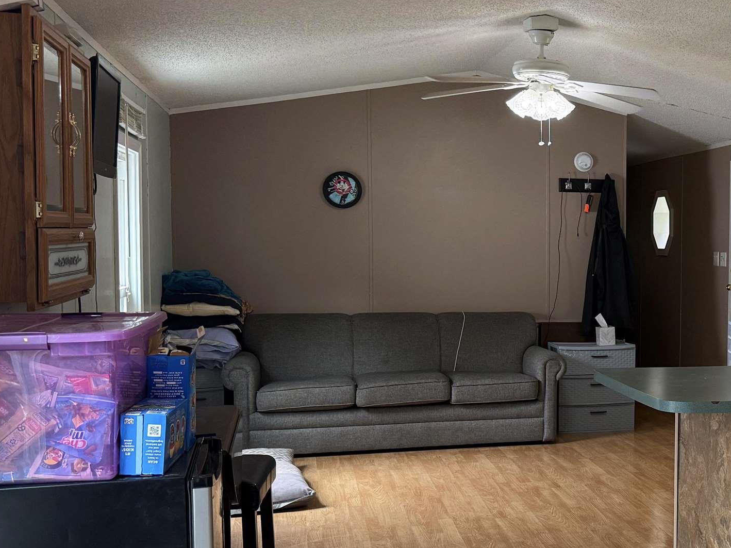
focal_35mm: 52
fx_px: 1098
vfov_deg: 28.0
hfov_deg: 34.2
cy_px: 308
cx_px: 695
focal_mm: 6.76
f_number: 1.78
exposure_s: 1/192
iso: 200
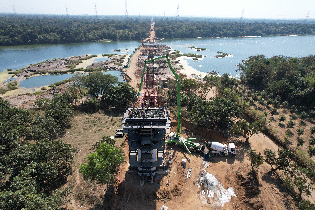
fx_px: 192
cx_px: 158
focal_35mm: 22
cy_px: 105
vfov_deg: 57.2
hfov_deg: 78.6
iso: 110
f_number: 2.8
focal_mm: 8.38
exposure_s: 1/1500
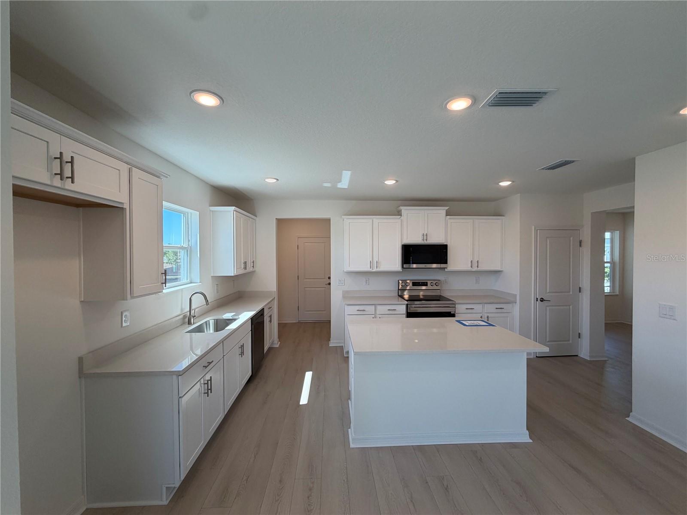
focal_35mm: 14
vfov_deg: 85.7
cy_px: 258
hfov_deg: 102.1
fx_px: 278
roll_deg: +0.5
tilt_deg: -0.2
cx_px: 344
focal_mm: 2.22
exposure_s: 1/169
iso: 64
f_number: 2.2
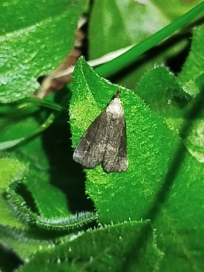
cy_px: 136
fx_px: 1053
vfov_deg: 14.7
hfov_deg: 11.1
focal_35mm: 134
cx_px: 102
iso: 500
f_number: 1.7
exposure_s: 1/33
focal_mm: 5.31
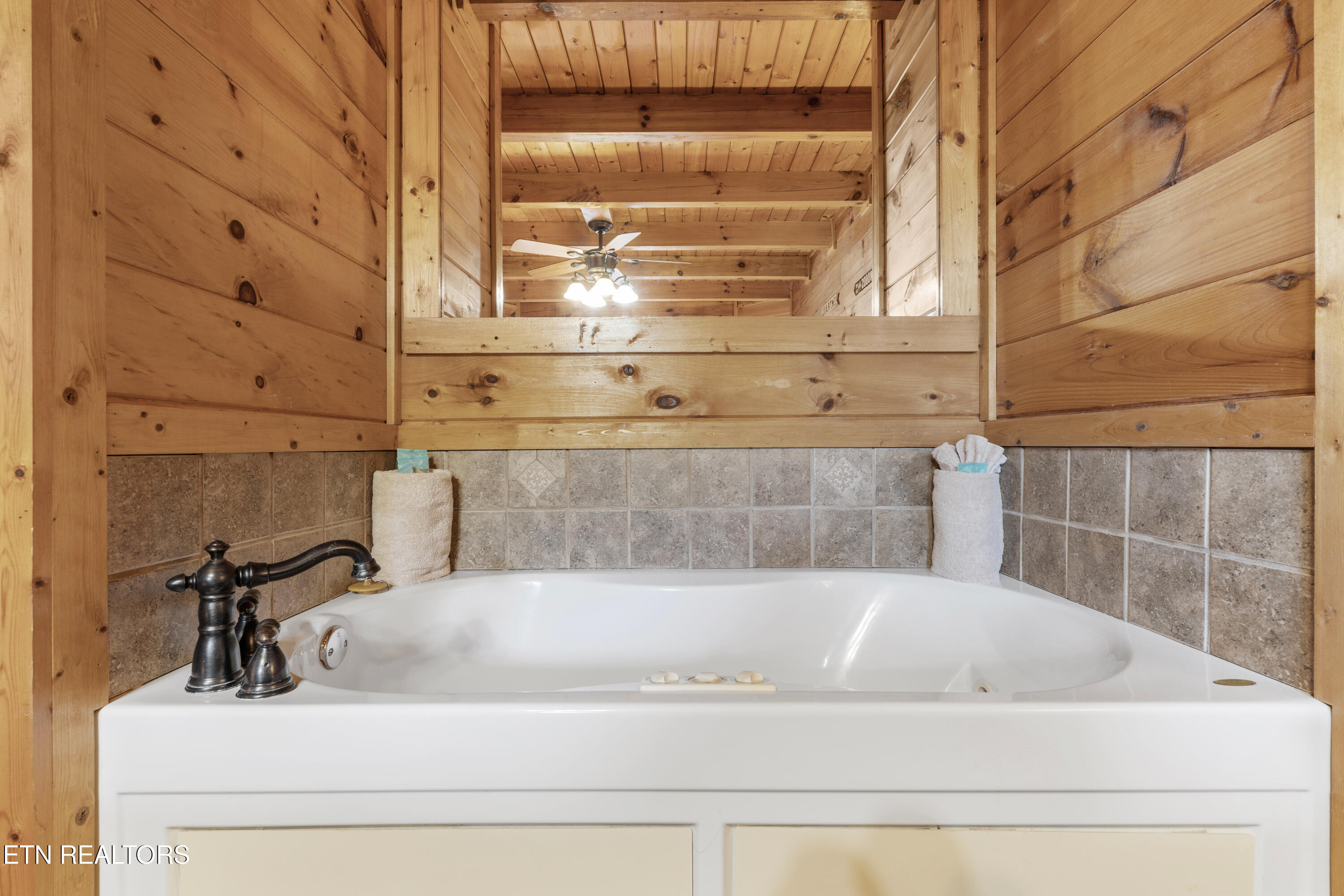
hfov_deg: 96.7
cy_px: 448
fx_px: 597
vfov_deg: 73.7
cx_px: 672
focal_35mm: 16
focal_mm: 16
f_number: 9
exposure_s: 2
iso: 100
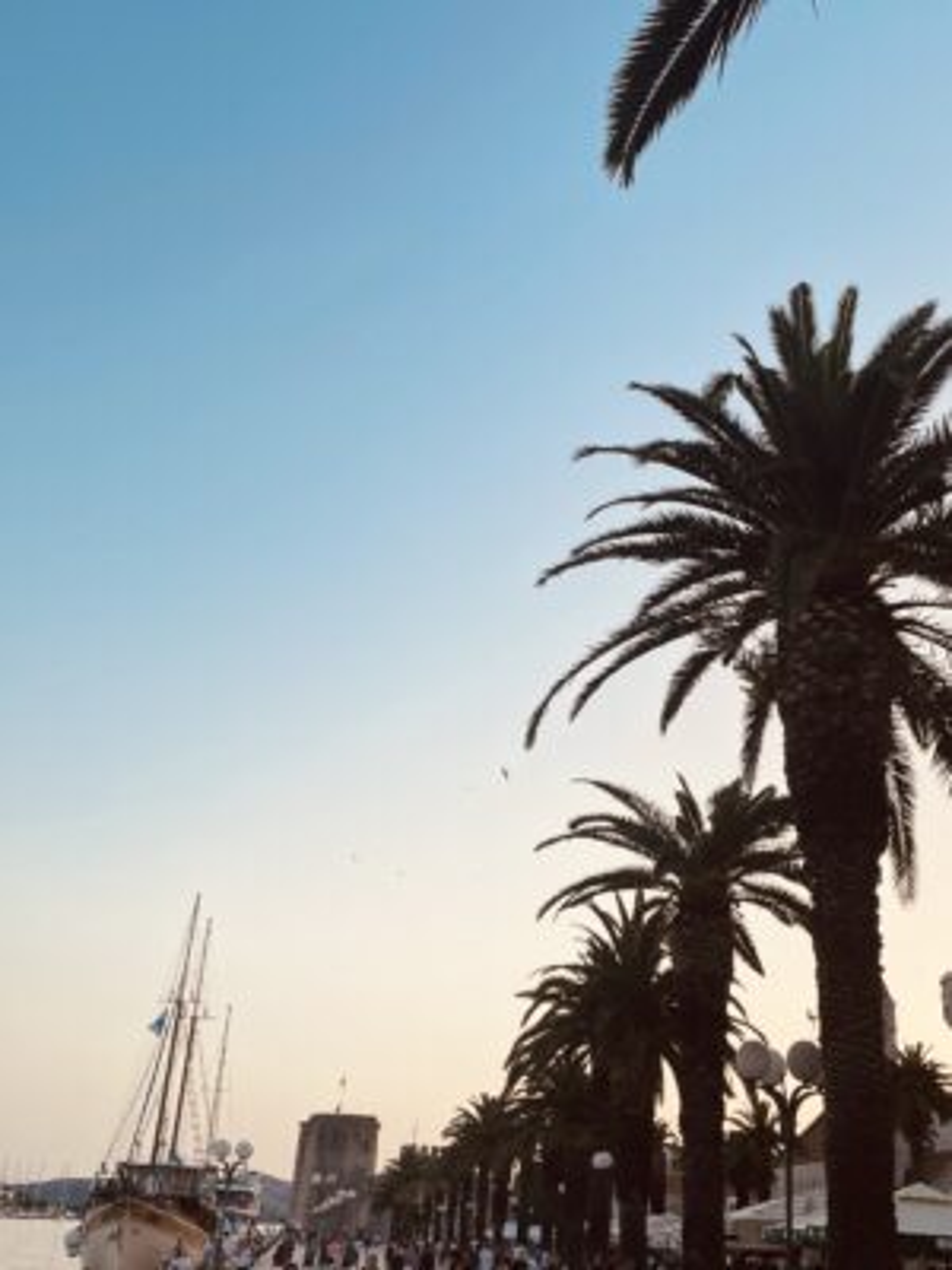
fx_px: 953
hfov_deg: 53.1
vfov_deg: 67.3
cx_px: 476
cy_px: 635
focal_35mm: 26
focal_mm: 4.2
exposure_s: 1/1043
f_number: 1.6
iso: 32
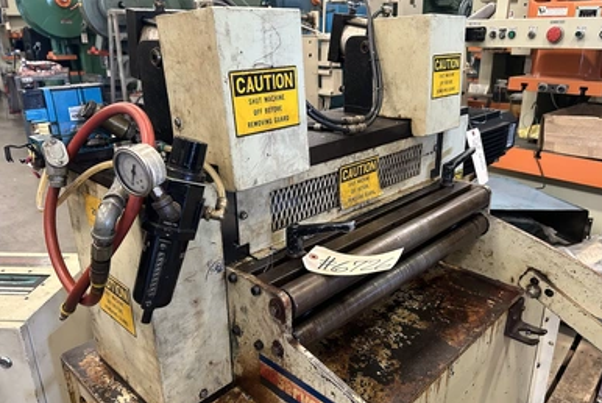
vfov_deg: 46.5
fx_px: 469
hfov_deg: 65.4
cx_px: 310
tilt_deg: -19.8
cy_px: 206
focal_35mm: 28
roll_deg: +1.5
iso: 320
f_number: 1.5
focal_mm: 5.7
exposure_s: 1/60
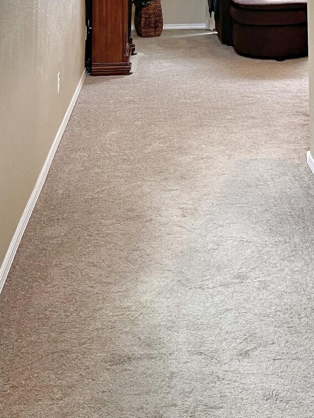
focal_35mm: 69
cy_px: -135
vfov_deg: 24.4
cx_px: 238
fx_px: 835
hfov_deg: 21.1
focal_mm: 5.1
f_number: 1.6
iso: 160
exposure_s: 1/60
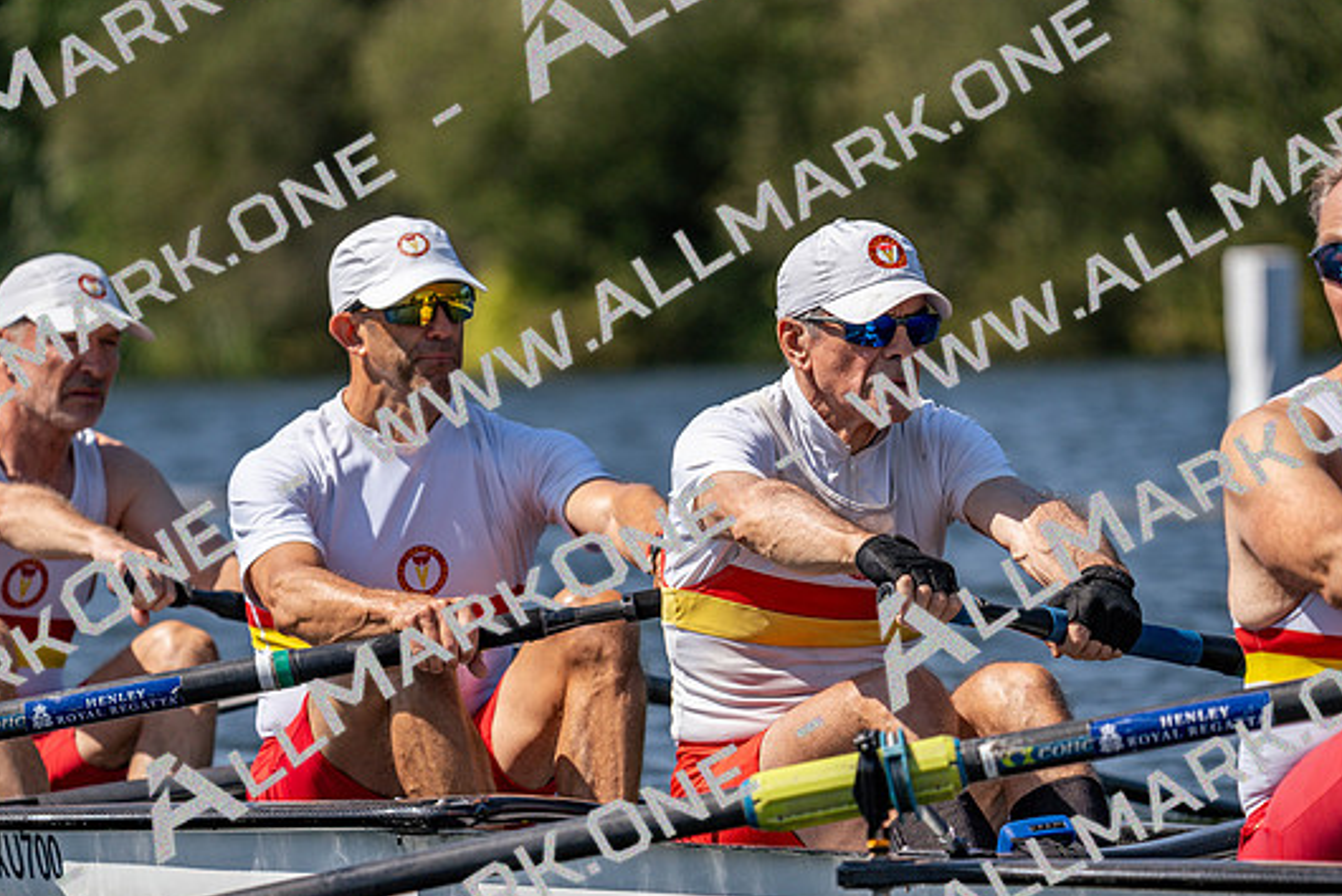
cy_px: 472
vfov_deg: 3.8
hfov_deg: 5.7
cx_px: 661
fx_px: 13427
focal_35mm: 360
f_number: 6.3
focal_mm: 329
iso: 200
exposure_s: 1/2000
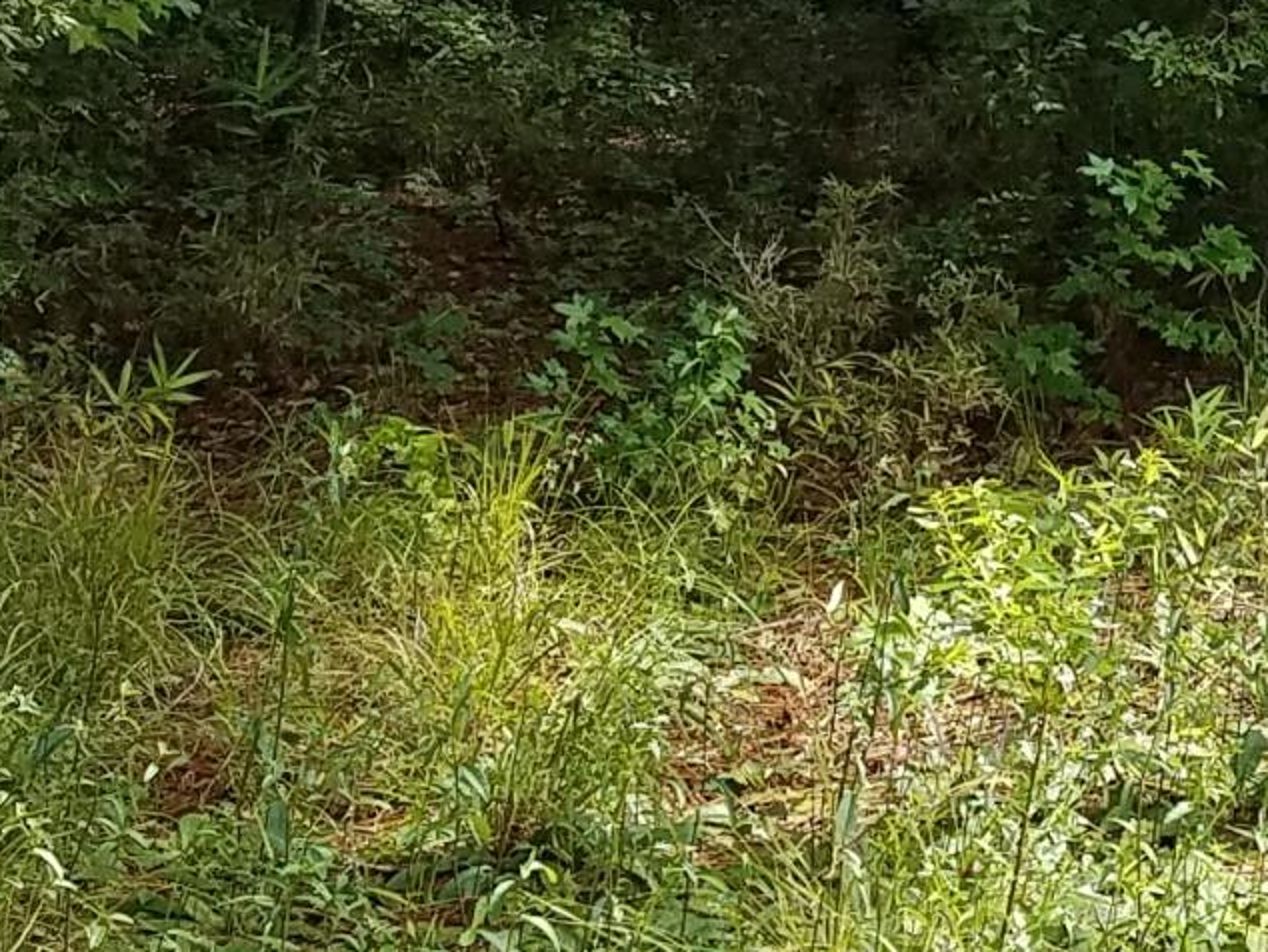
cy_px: -100
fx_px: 4507
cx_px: 1868
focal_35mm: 123
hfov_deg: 14.9
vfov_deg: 11.9
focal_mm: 4.2
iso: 40
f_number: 1.7
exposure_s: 1/327
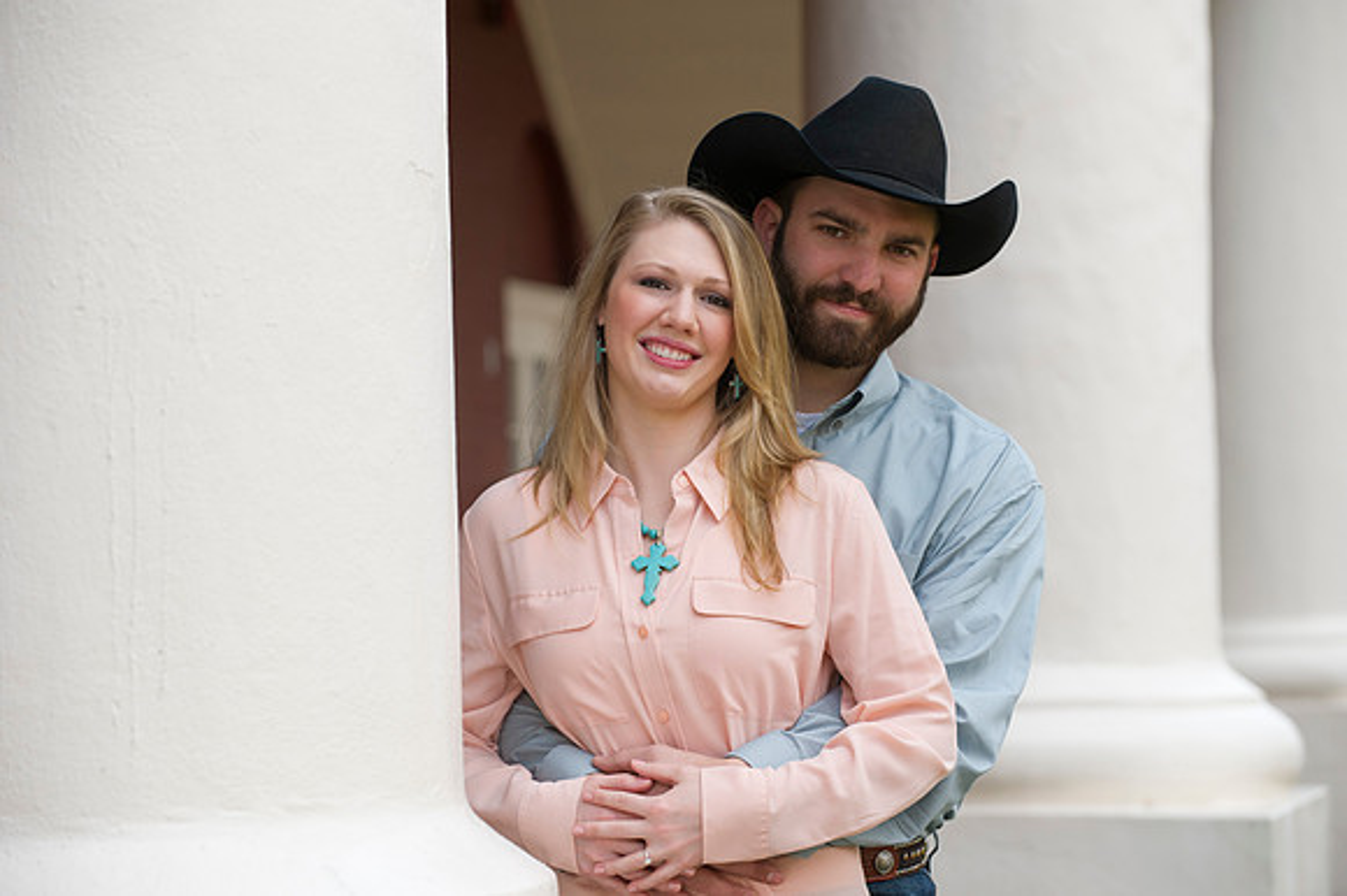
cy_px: 448
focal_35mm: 135
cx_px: 674
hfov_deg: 15.2
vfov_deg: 10.1
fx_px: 5048
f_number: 4.5
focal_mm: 135
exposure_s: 1/200
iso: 250
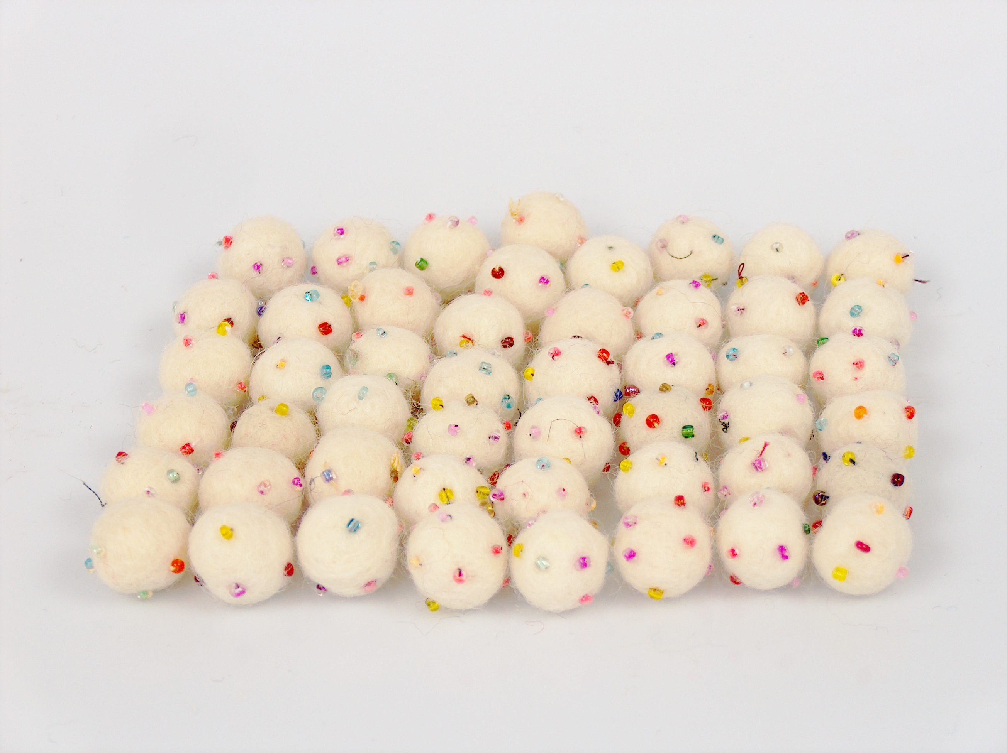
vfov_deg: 17.5
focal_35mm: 84
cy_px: 376
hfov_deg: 23.3
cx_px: 504
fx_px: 2442
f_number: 2.9
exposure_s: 1/35
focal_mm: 17.25
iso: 100
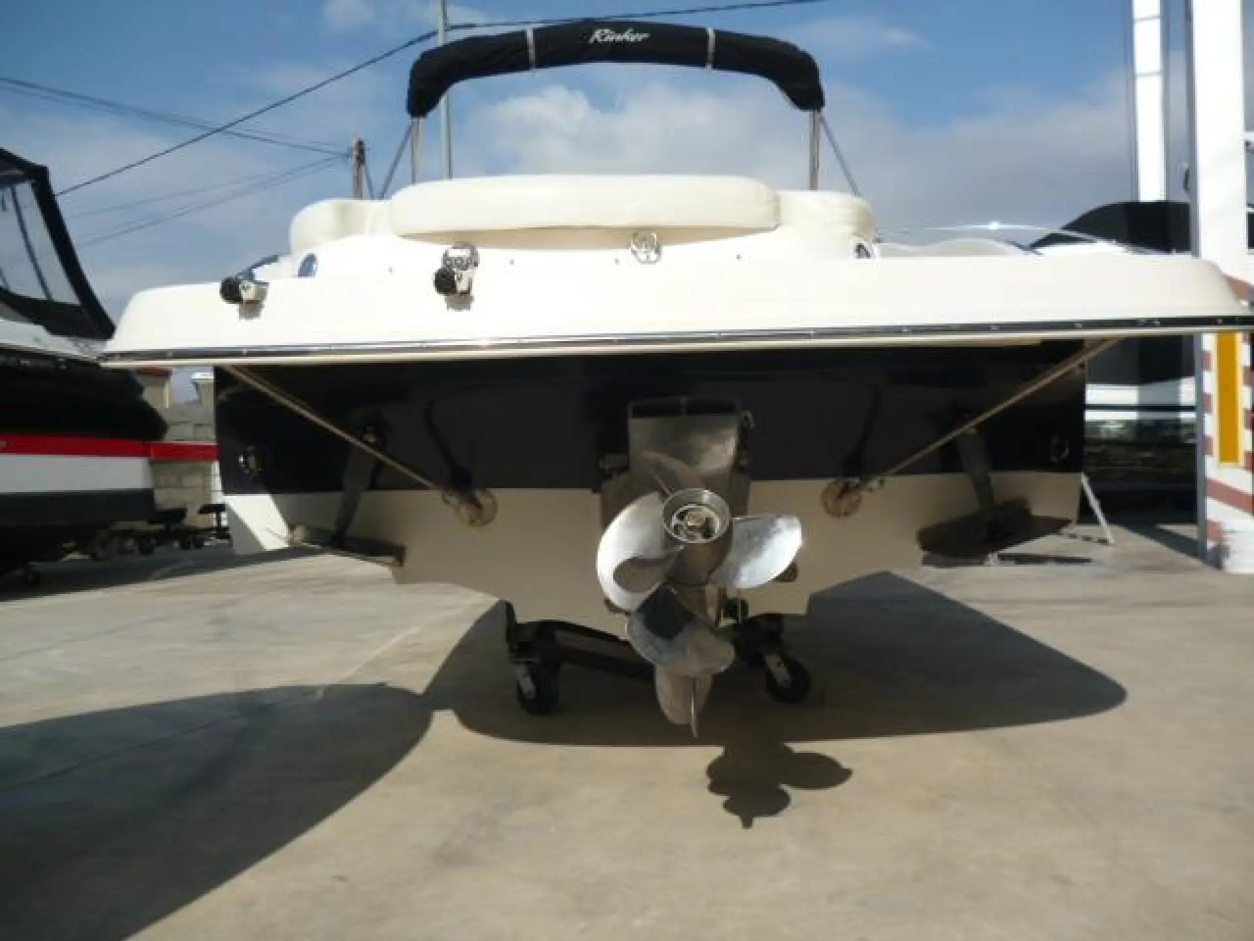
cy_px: 470
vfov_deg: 49.7
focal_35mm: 28
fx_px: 1014
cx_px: 627
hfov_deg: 63.4
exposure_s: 1/200
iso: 100
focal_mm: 5
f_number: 9
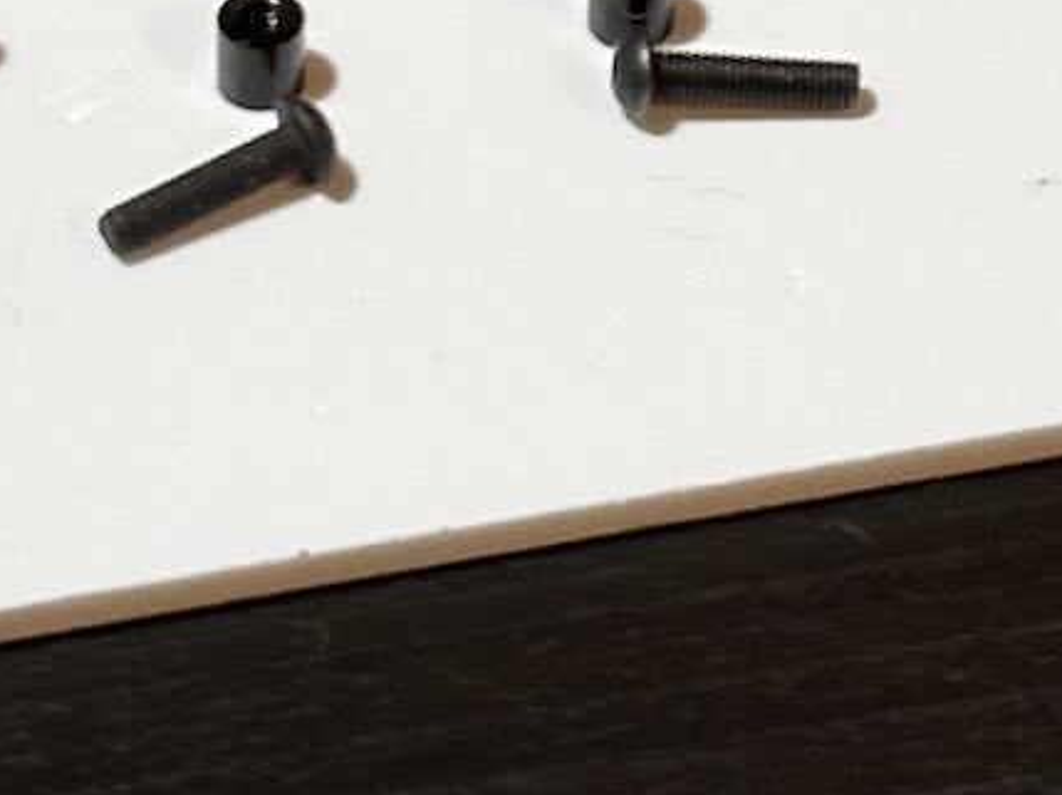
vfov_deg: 5.2
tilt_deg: -36.5
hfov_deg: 7.0
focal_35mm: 280
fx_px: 8583
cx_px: 1107
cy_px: -957
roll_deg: -4.5
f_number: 1.78
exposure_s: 1/50
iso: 50
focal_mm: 6.86
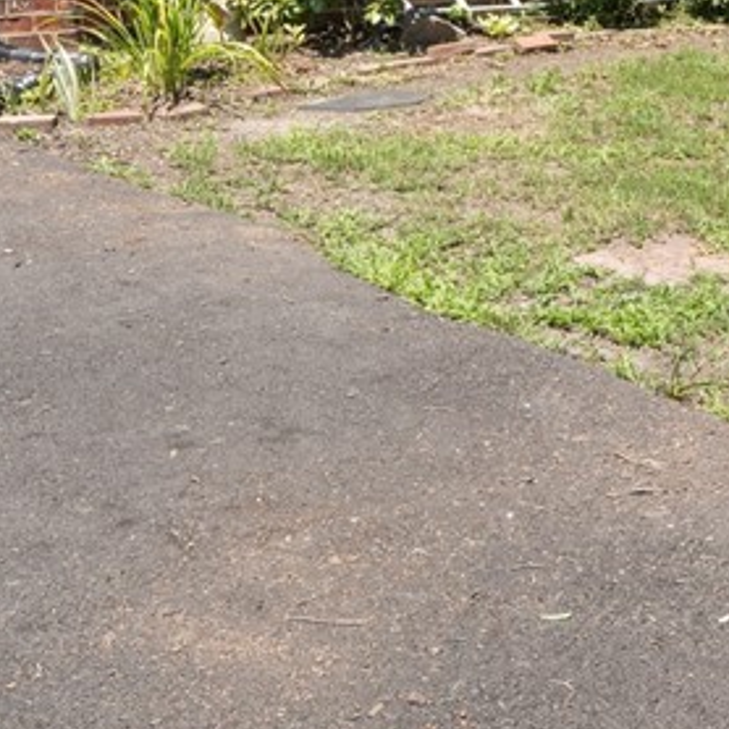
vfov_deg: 21.3
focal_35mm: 75
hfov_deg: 21.6
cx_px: 852
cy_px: -173
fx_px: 1779
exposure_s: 1/50
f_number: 11
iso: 160
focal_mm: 22.5
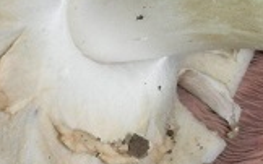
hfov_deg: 10.5
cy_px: 54
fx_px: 1425
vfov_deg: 6.6
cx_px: 166
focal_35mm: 199
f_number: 6.8
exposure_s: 1/60.1
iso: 50
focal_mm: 6.3
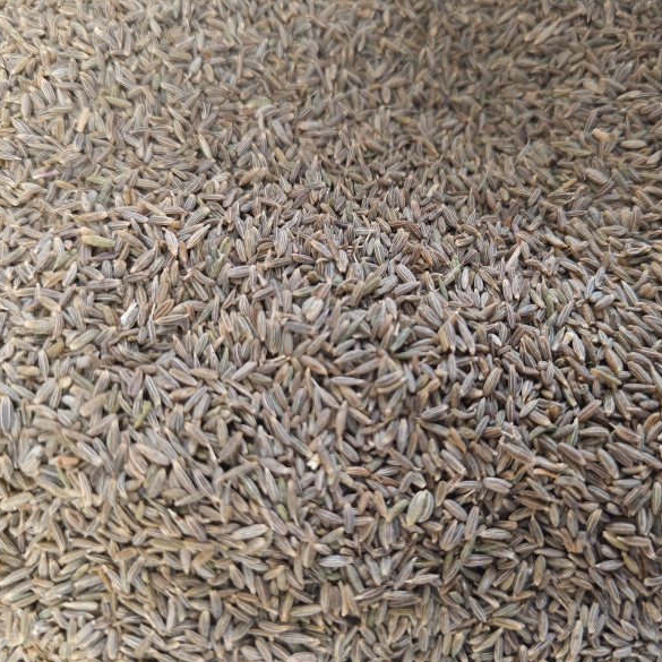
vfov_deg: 55.6
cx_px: 366
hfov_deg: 55.5
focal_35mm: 29
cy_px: 338
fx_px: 627
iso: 370
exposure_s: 1/100
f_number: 1.88
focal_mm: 5.56
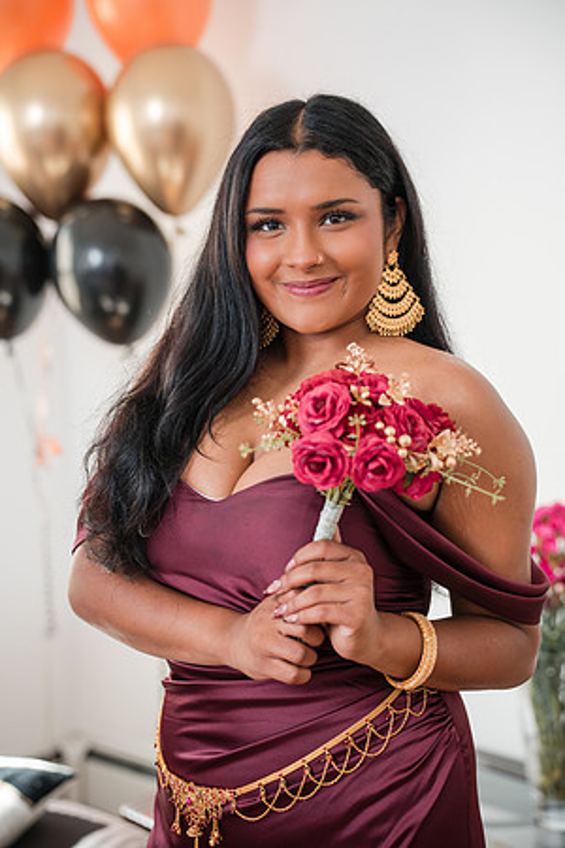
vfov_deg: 29.7
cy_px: 424
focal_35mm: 68
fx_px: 1601
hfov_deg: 20.0
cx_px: 282
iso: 1000
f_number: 3.2
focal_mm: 68
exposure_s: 1/250
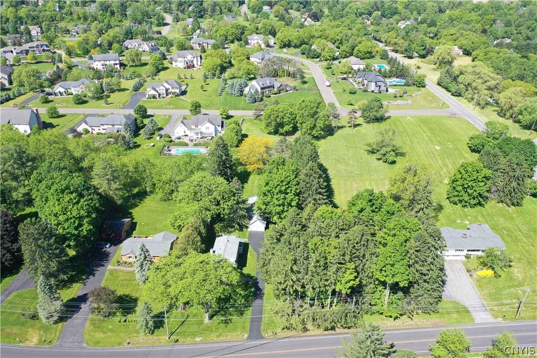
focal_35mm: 28
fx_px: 418
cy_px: 179
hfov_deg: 65.5
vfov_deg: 46.4
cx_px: 268
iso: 100
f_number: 2.8
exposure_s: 1/800
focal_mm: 10.26
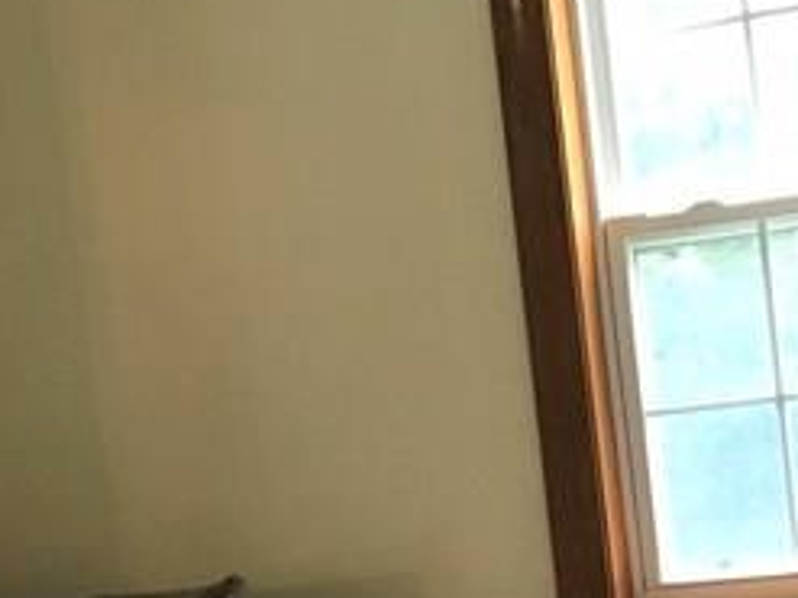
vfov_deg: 12.0
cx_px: -26
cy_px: 777
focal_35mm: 120
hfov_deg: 16.1
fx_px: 2765
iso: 100
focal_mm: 4.15
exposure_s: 1/30
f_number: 2.2
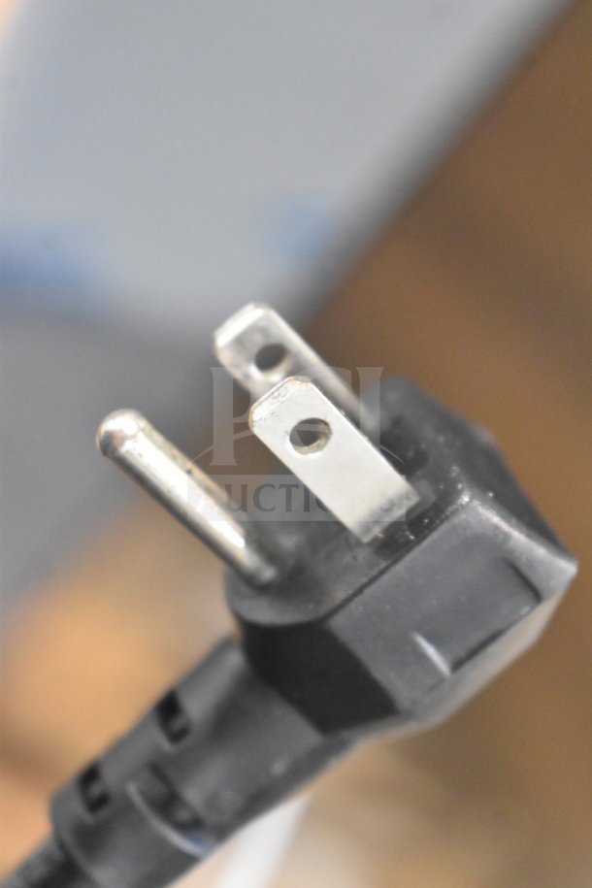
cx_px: 296
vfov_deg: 24.6
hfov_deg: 16.6
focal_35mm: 82
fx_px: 2035
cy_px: 444
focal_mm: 55
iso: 7200
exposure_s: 1/100
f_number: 5.6
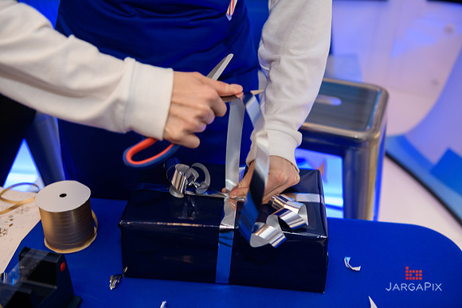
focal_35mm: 40
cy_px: 154
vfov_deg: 33.4
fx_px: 513
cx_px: 231
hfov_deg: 48.4
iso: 800
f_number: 3.2
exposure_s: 1/125
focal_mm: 40
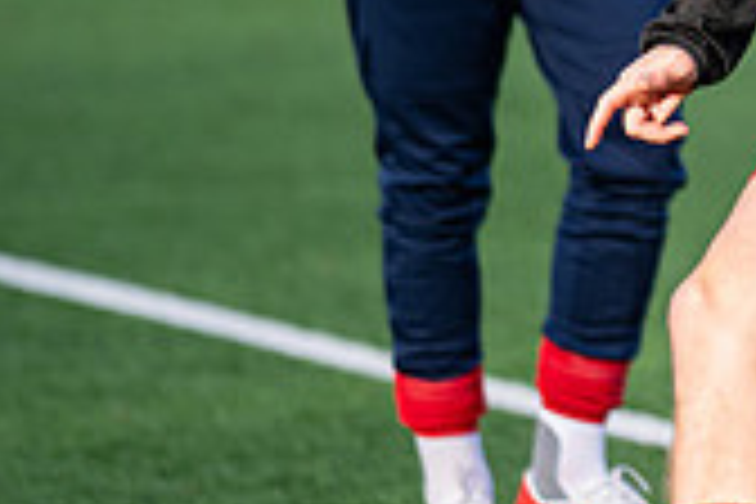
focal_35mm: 619
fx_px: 12998
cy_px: 104
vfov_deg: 2.2
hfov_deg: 3.3
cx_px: 1323
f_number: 1.8
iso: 100
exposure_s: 1/2000
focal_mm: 135
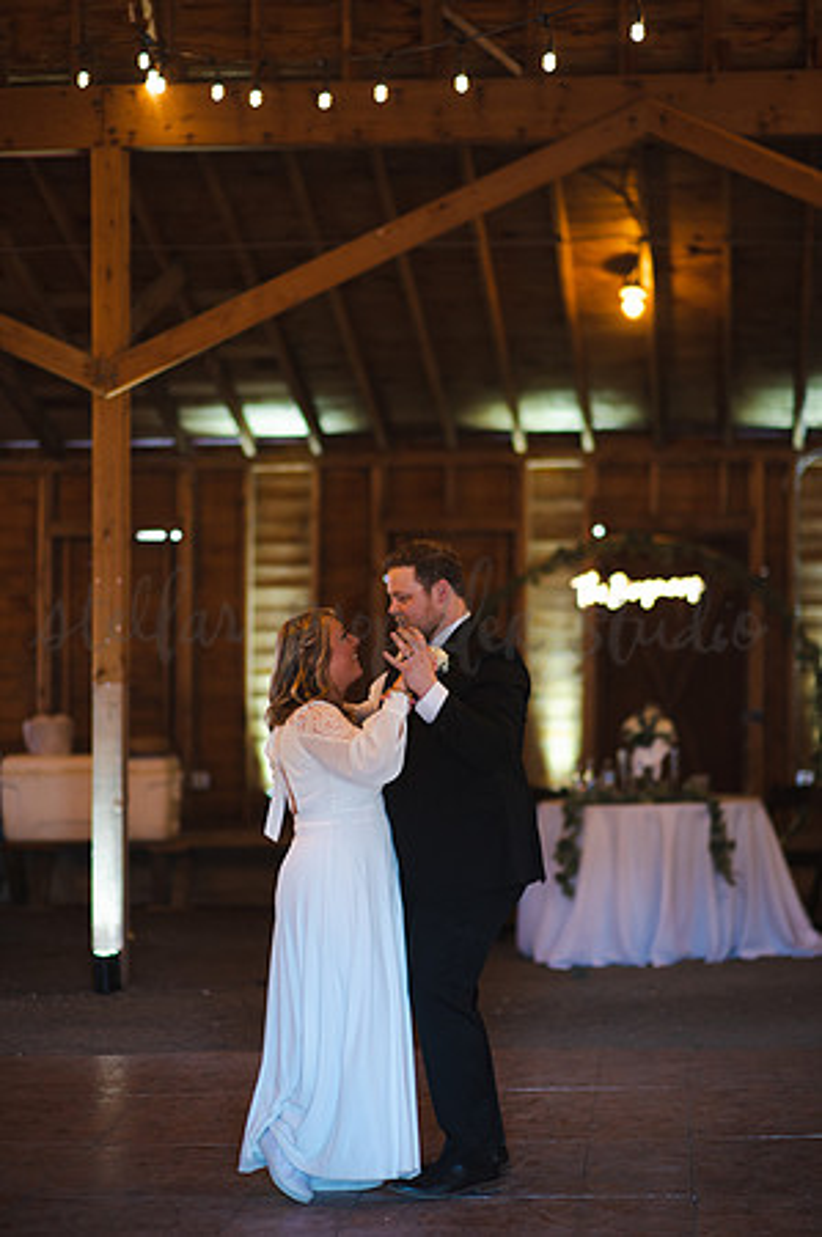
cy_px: 618
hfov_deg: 16.0
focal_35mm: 85
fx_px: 2918
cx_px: 411
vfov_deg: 23.9
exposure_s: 1/200
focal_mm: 85
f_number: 1.6
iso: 800
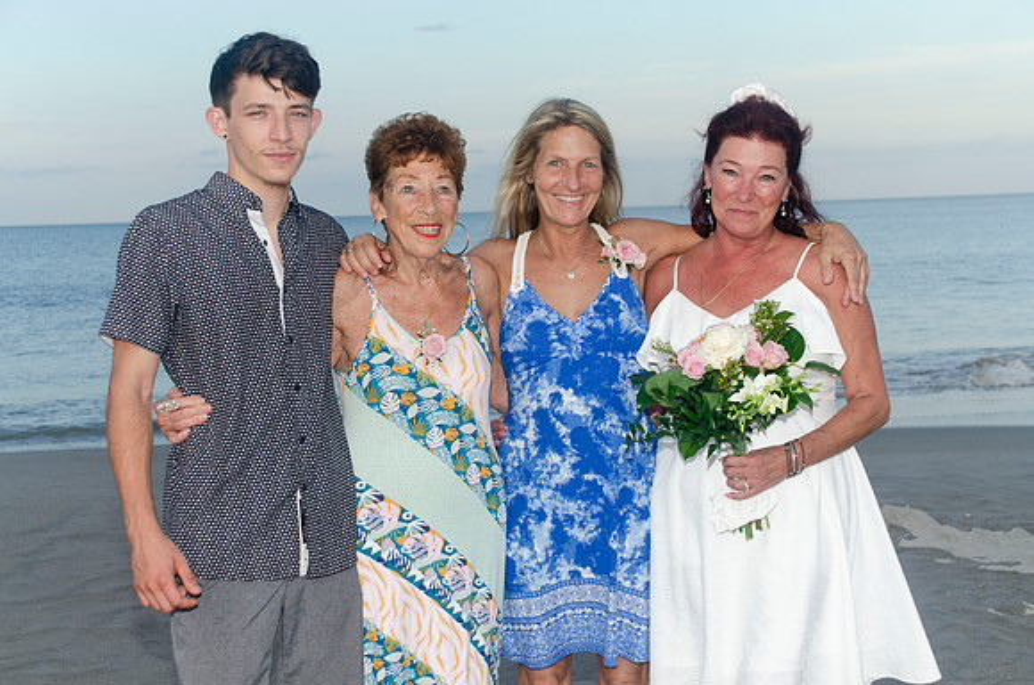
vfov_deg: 22.5
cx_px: 517
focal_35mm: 60
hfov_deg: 33.5
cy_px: 342
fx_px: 1720
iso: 200
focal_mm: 40
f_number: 6.3
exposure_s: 1/250
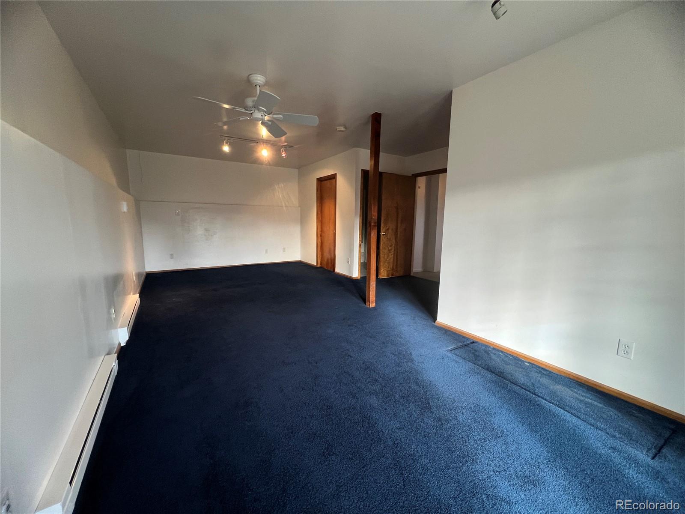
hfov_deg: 106.2
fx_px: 257
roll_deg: +0.0
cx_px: 342
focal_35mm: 13
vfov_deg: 89.9
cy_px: 257
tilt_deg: -8.0
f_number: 1.8
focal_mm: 1.57
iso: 250
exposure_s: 1/60
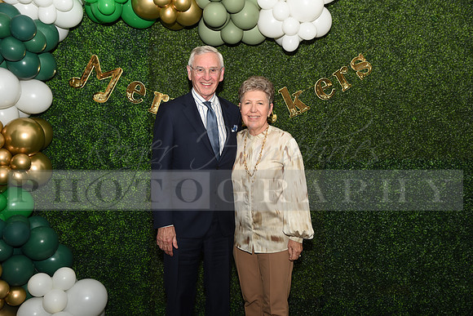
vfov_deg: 36.9
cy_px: 158
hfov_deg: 53.1
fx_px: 473
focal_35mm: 36
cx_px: 236
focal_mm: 36
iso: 100
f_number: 4
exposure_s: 1/60
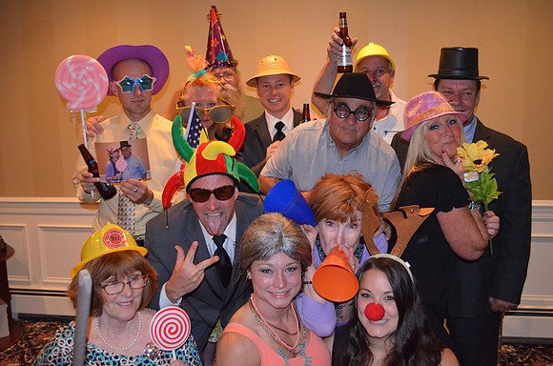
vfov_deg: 36.7
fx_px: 552
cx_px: 276
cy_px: 183
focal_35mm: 36
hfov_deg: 53.2
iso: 3200
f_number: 4
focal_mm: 24
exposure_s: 1/60
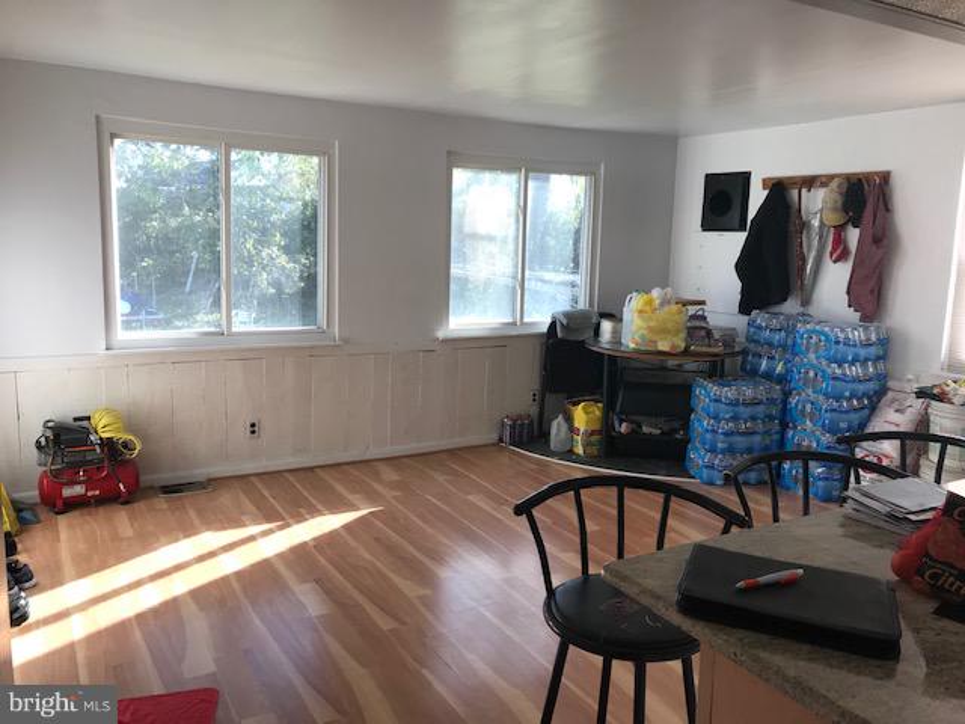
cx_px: 482
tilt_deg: -10.2
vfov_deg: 49.7
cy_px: 362
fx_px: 781
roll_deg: -1.4
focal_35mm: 28
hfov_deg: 63.4
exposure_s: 1/120
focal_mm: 3.99
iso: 32
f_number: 1.8
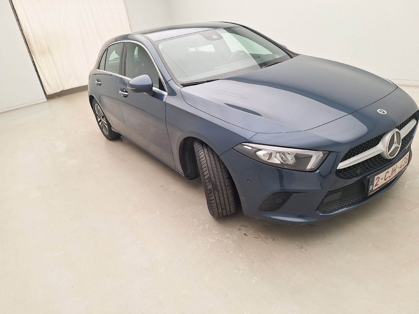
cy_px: 157
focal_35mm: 23
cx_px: 210
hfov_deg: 73.9
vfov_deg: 58.9
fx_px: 278
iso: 64
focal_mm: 5.54
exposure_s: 1/100
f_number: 1.8
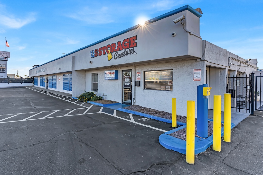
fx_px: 146
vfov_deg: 61.9
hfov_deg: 83.9
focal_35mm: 20
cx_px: 126
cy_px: 88
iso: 800
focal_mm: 18
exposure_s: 1/800
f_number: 9
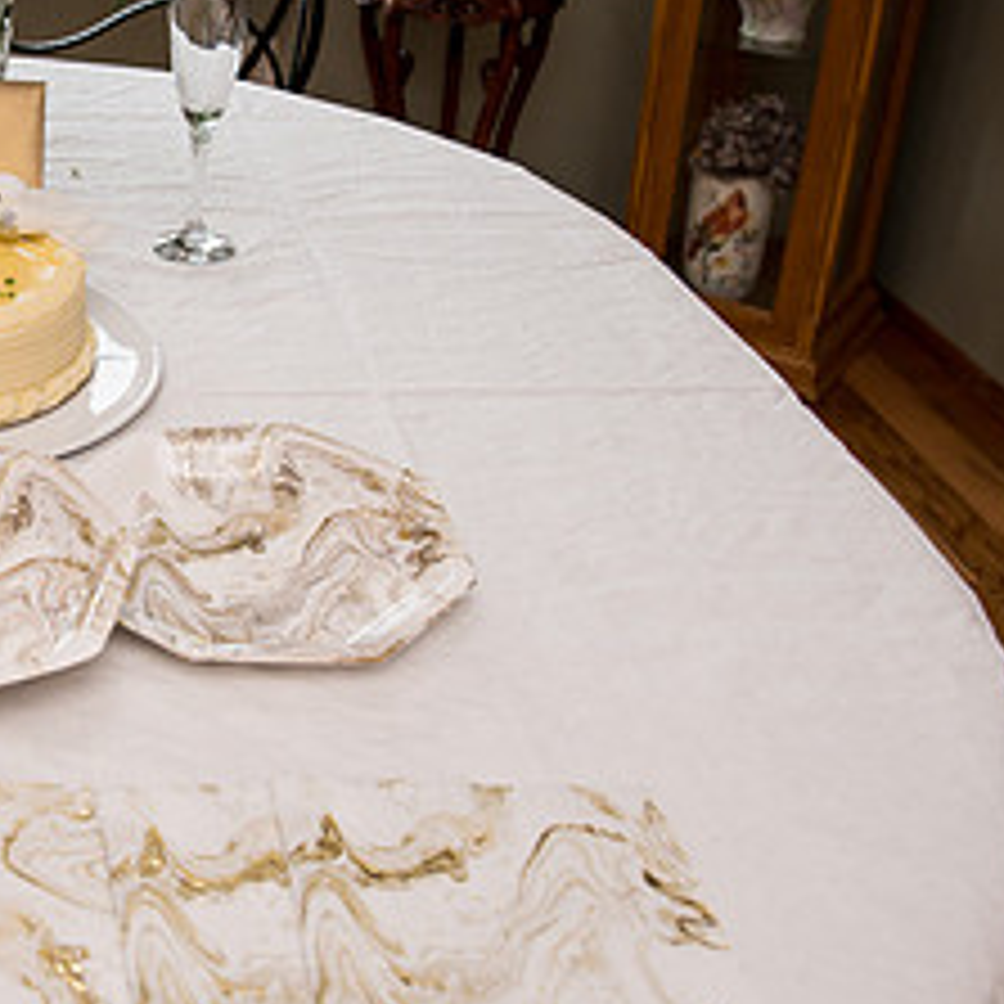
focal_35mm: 53
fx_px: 1739
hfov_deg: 29.6
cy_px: 308
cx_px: -45
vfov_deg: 31.9
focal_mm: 24
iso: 800
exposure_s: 1/320
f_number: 4
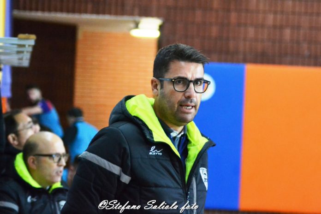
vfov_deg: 9.3
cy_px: 107
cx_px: 160
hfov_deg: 14.0
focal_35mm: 147
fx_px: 1311
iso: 3200
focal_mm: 98
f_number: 4
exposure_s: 1/125
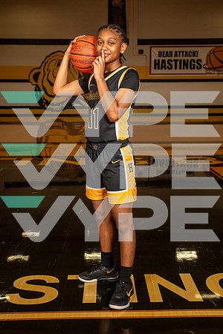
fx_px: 427
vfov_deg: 42.7
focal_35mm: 46
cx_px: 112
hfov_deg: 29.2
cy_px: 167
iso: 640
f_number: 7.1
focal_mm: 46
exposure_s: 1/400
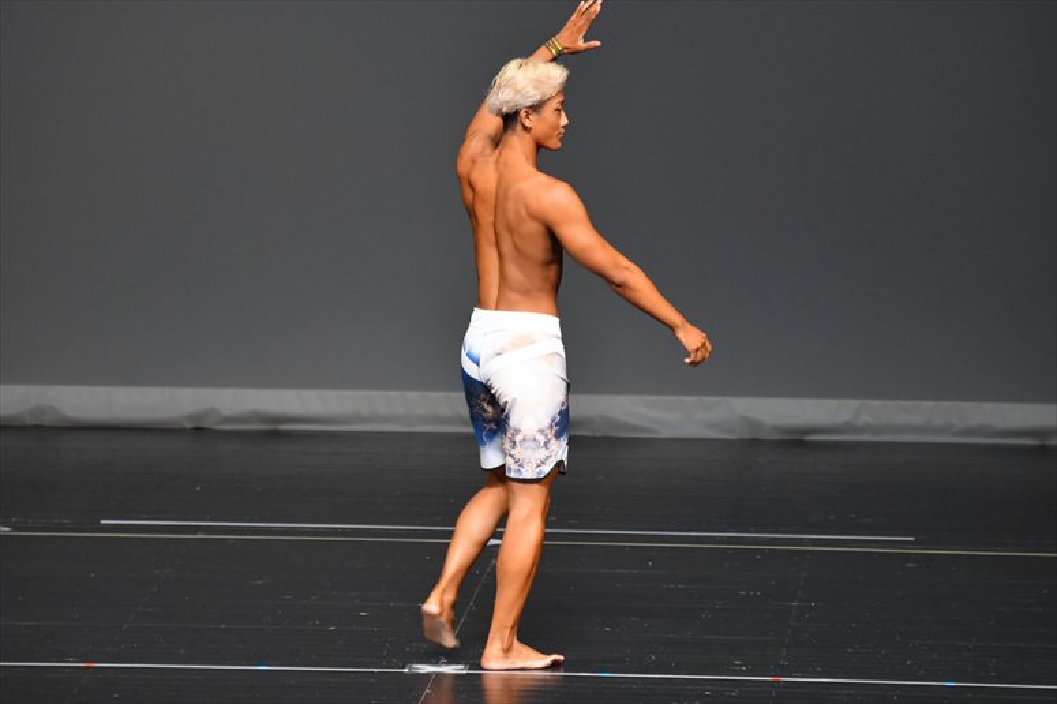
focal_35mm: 345
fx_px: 10125
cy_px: 352
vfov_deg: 4.0
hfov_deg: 6.0
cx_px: 528
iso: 2800
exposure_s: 1/400
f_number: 5.6
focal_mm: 230
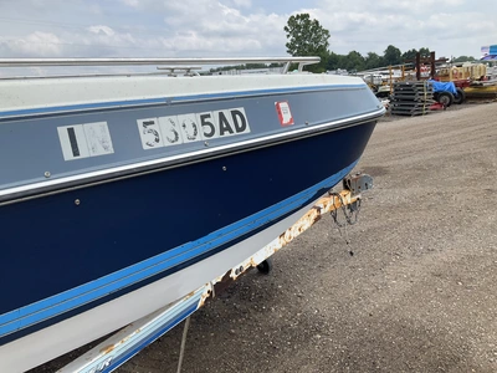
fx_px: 416
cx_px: 248
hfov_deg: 61.7
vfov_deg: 48.2
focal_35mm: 29
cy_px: 186
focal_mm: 3
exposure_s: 1/1121
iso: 25
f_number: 1.8
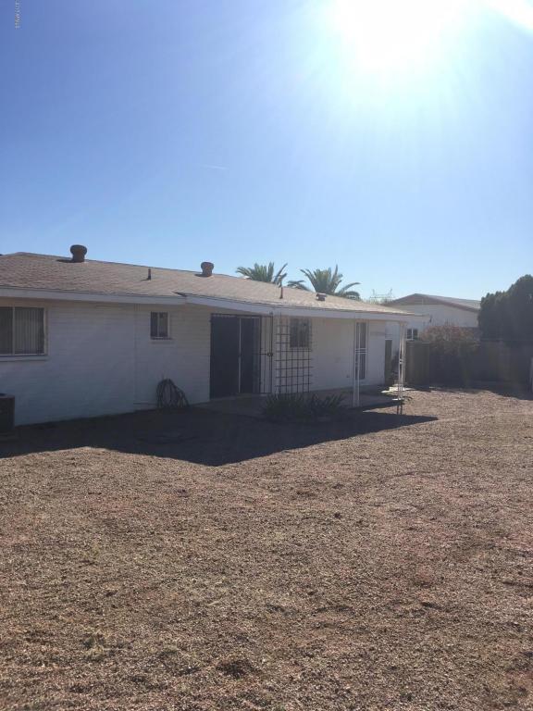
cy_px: 356
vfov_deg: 61.7
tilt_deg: -5.3
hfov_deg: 48.2
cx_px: 266
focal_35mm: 29
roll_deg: -3.6
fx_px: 595
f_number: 2.2
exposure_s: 1/1709
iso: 25
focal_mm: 4.15
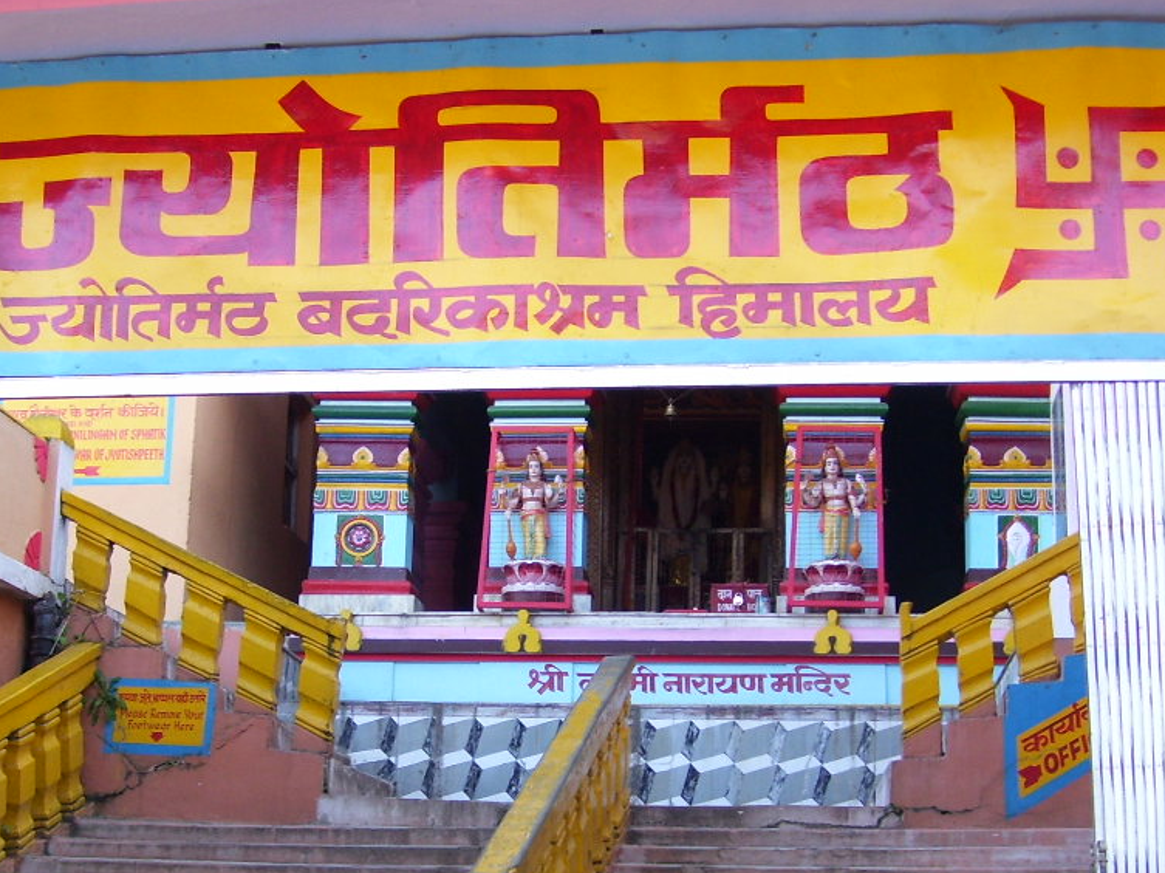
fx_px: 1985
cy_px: 630
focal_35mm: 59
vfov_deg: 24.6
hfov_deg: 32.7
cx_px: 495
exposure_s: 1/60
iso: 80
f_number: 2.7
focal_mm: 6
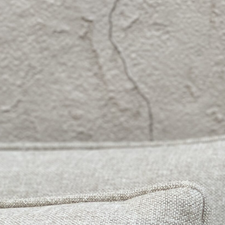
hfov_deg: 12.1
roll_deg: +4.7
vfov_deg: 11.8
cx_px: 178
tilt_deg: -15.9
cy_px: 286
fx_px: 1059
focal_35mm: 144
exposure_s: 1/122
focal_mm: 6
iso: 40
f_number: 2
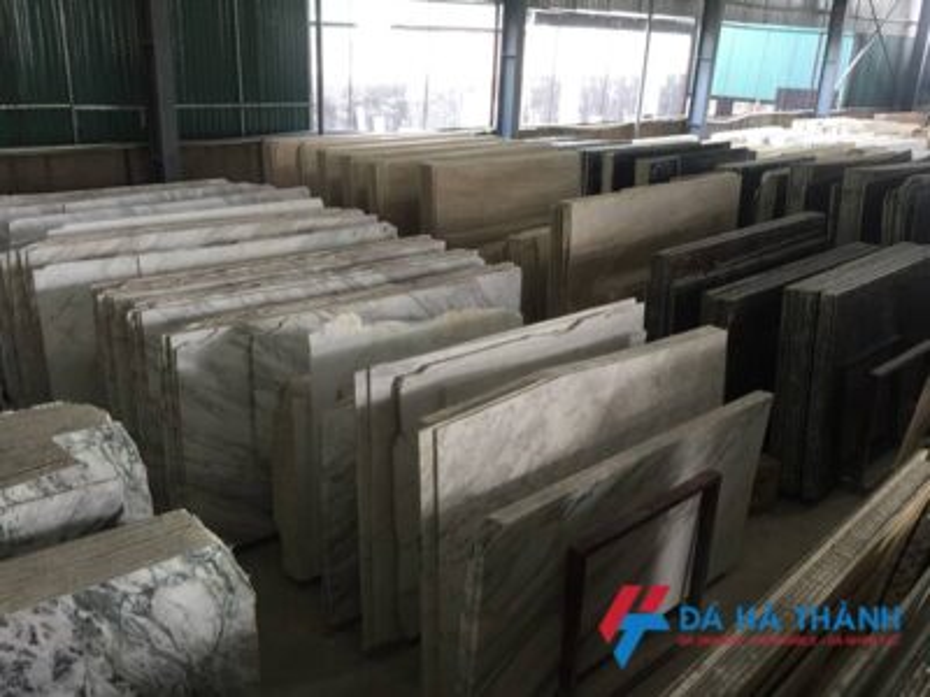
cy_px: 348
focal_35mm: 29
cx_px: 465
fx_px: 779
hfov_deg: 61.7
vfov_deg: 48.2
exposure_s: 1/33
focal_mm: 4.15
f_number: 2.2
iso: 50
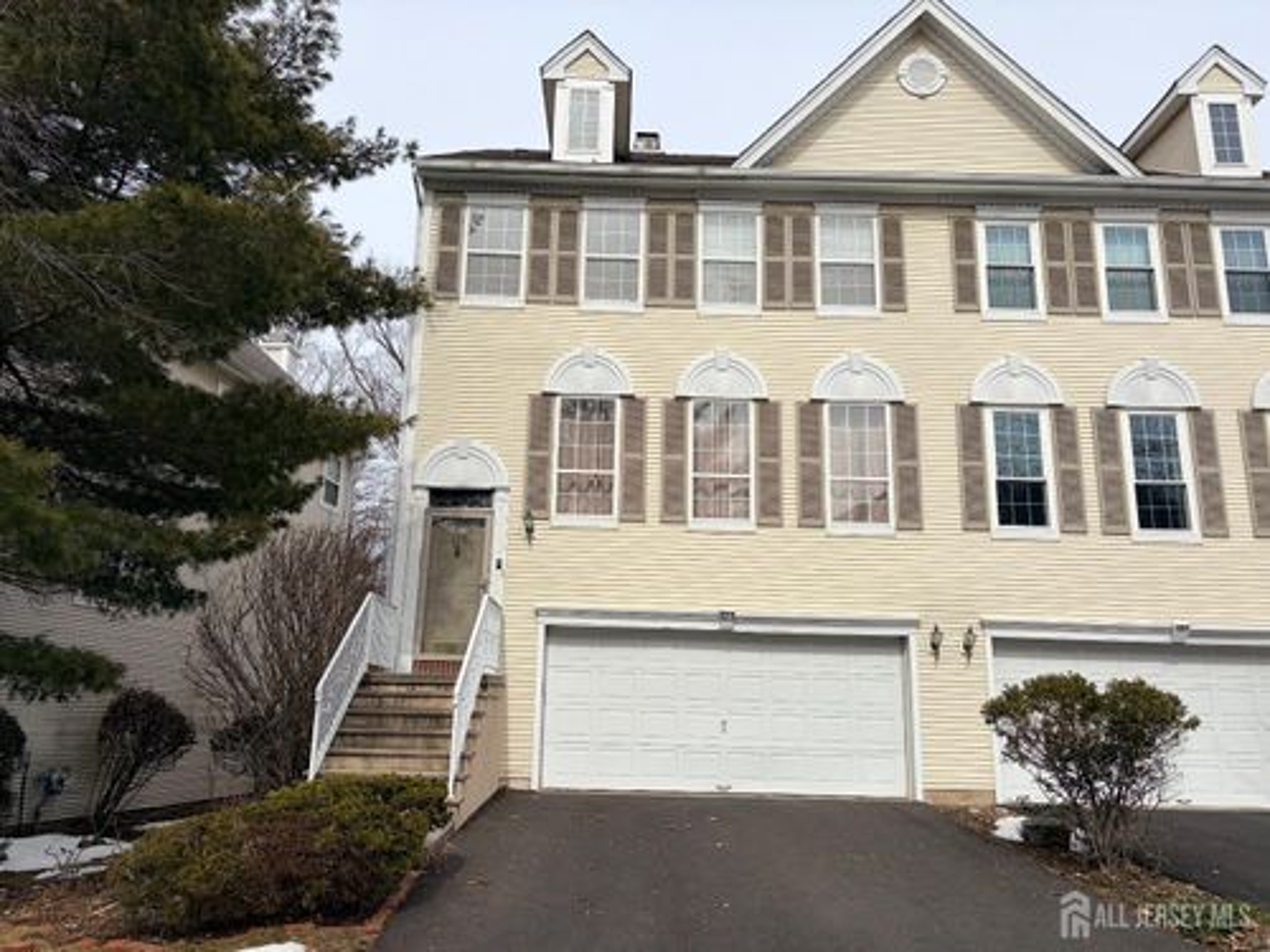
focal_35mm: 26
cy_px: 476
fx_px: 954
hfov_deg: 67.3
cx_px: 635
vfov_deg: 53.1
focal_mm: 5.96
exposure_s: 1/6993
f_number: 1.6
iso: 64
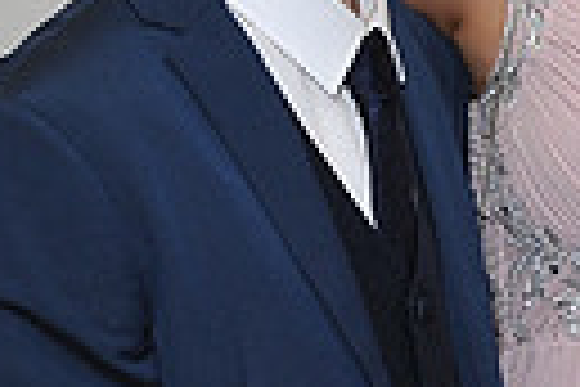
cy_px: 27
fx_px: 3045
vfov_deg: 7.2
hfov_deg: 10.1
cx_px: 1156
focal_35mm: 189
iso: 1000
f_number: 8
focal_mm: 42
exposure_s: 1/60
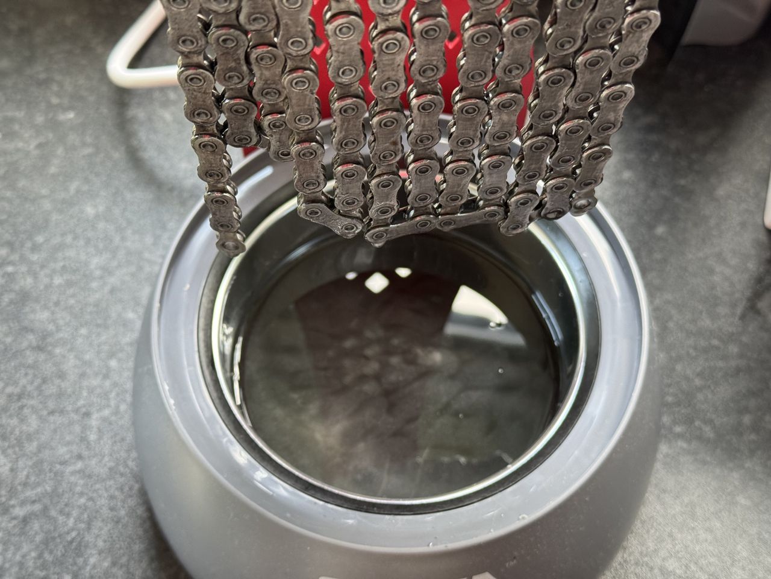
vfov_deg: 30.3
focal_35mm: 48
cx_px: 386
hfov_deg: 39.7
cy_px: 290
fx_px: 1069
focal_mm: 6.76
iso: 250
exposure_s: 1/60
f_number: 1.78
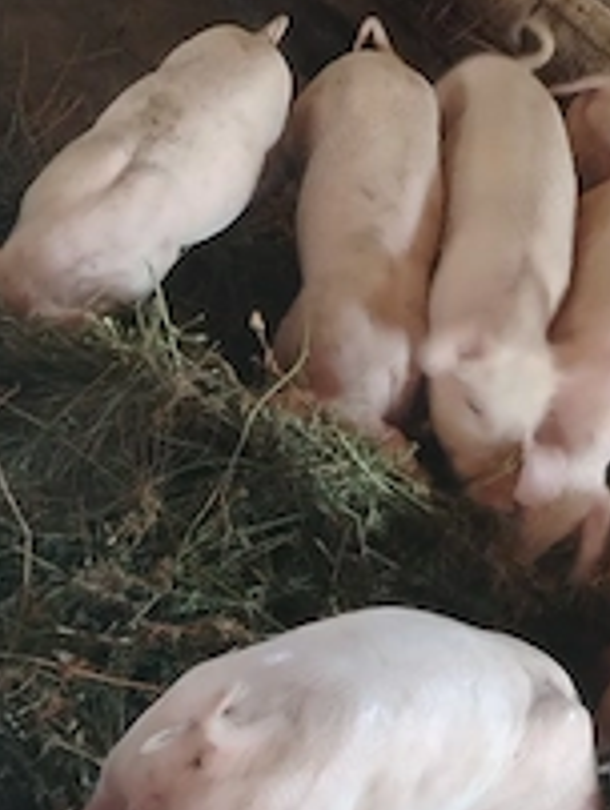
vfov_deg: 21.5
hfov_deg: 16.1
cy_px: 505
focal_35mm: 91
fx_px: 2134
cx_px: 494
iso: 2181
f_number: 1.75
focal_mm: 5.25
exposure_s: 1/25
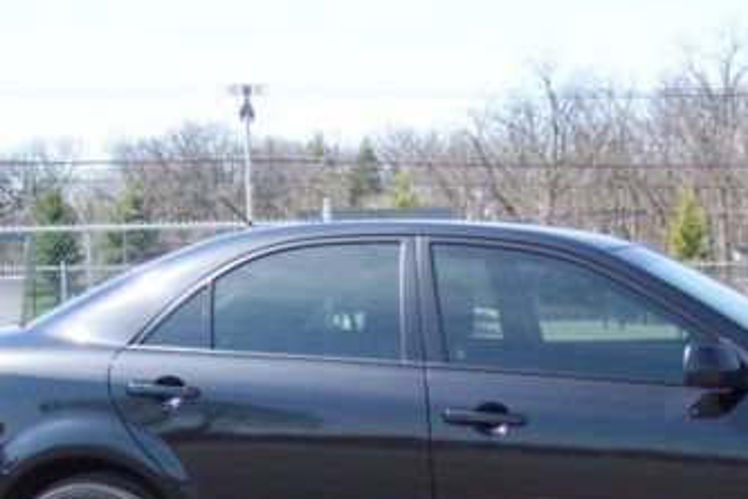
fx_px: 1517
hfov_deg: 27.4
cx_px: 539
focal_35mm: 73
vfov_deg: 18.4
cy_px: 434
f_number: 2.8
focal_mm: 8
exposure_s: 1/700
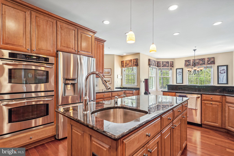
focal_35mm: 16
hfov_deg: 96.7
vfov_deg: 73.7
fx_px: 104
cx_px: 117
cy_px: 78
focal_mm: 16
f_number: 8
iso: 200
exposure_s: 1/8
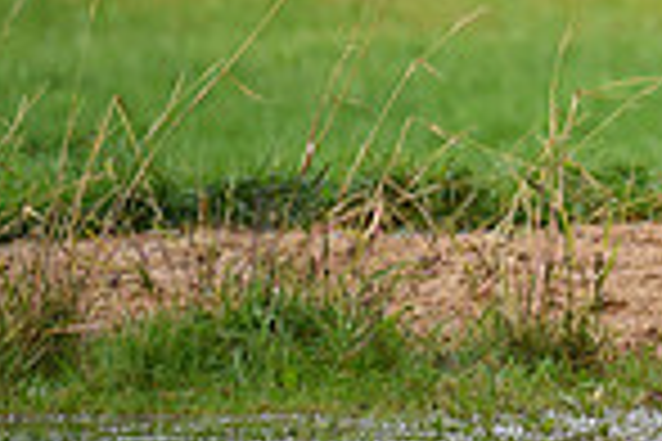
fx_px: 22433
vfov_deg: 1.1
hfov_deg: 1.7
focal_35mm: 1220
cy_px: -369
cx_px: 1207
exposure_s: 1/1000
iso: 1100
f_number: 4.5
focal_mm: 310
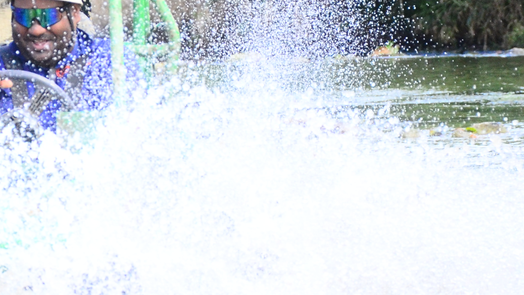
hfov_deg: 4.2
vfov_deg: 2.4
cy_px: 179
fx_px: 7128
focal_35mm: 513
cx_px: -37
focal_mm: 116
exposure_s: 1/800
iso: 1250
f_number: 5.6
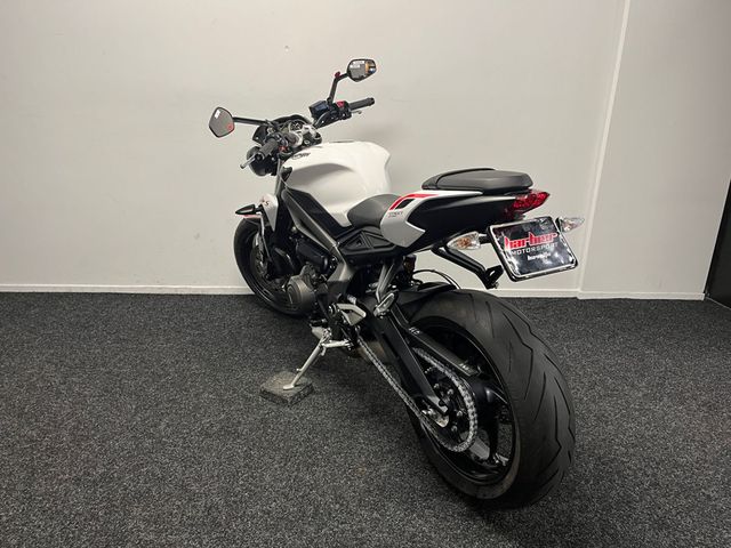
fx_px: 549
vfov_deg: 53.1
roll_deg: -1.1
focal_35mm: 26
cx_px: 366
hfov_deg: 67.3
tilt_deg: -21.0
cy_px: 274
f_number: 1.6
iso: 100
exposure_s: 1/50
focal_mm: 5.1
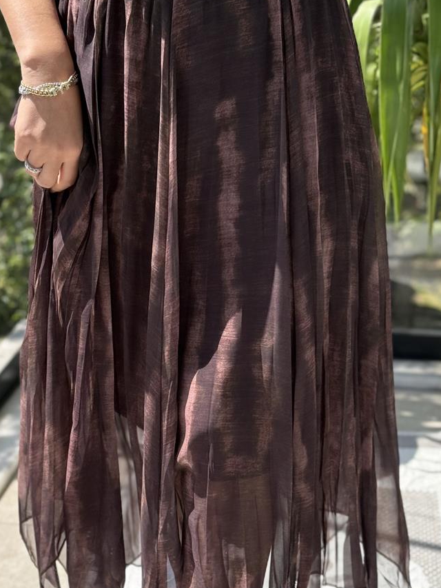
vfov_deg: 25.9
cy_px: 373
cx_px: 194
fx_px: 1274
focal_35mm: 75
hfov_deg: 19.6
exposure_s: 1/553
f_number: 1.78
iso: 80
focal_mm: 6.76
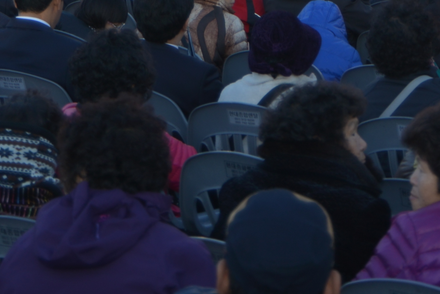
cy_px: -176
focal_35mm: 153
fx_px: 1870
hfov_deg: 13.4
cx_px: 317
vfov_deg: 8.7
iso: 100
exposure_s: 1/250
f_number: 4.5
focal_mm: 35
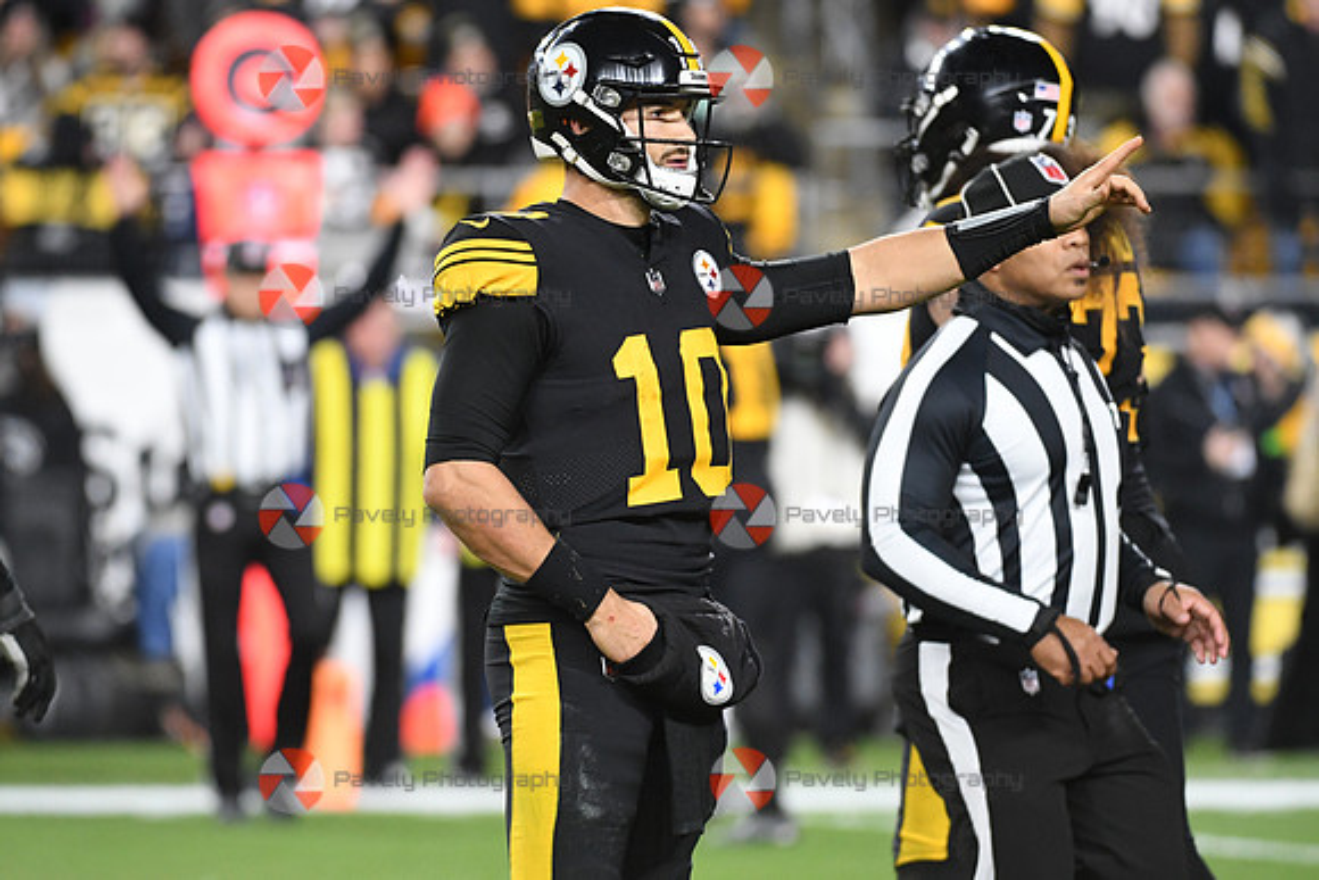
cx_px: 660
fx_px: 16491
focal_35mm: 450
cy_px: 440
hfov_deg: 4.6
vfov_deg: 3.1
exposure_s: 1/1000
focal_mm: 300
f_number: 4
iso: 4000
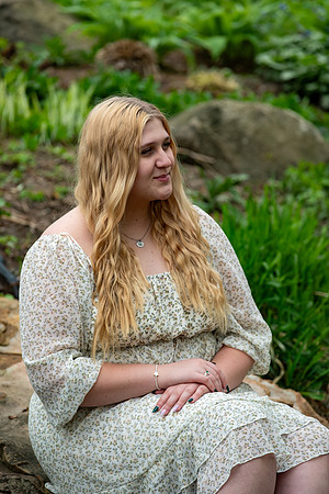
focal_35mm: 202
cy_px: 247
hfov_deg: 6.8
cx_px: 164
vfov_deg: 10.2
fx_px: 2769
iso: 250
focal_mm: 134.4
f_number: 4
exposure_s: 1/320
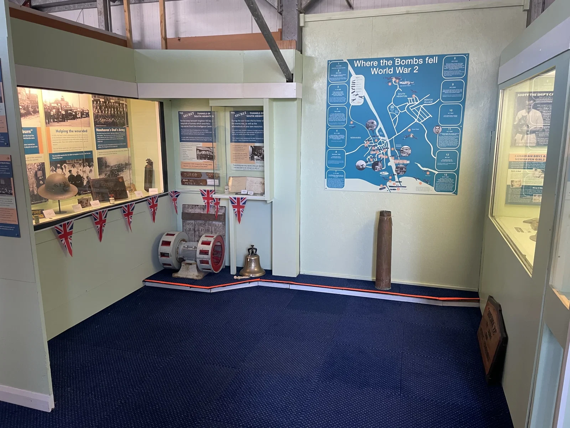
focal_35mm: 26
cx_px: 285
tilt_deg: -9.7
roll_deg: +0.4
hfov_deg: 67.3
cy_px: 214
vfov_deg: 53.1
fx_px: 428
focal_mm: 4.2
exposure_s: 1/50
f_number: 1.6
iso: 125
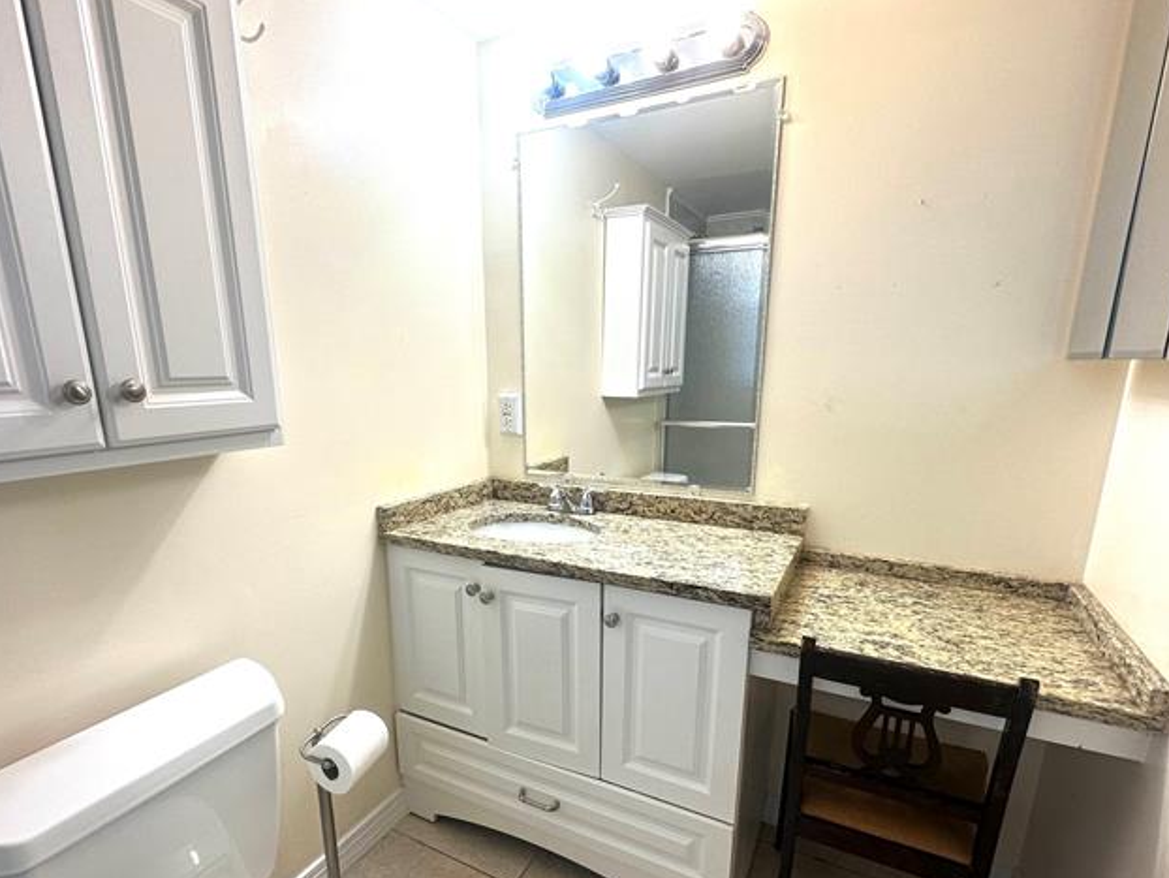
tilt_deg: -12.1
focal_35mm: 18
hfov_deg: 87.7
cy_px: 515
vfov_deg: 71.1
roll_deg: +0.4
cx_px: 560
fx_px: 608
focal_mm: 2.22
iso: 100
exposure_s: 1/120
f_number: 2.2
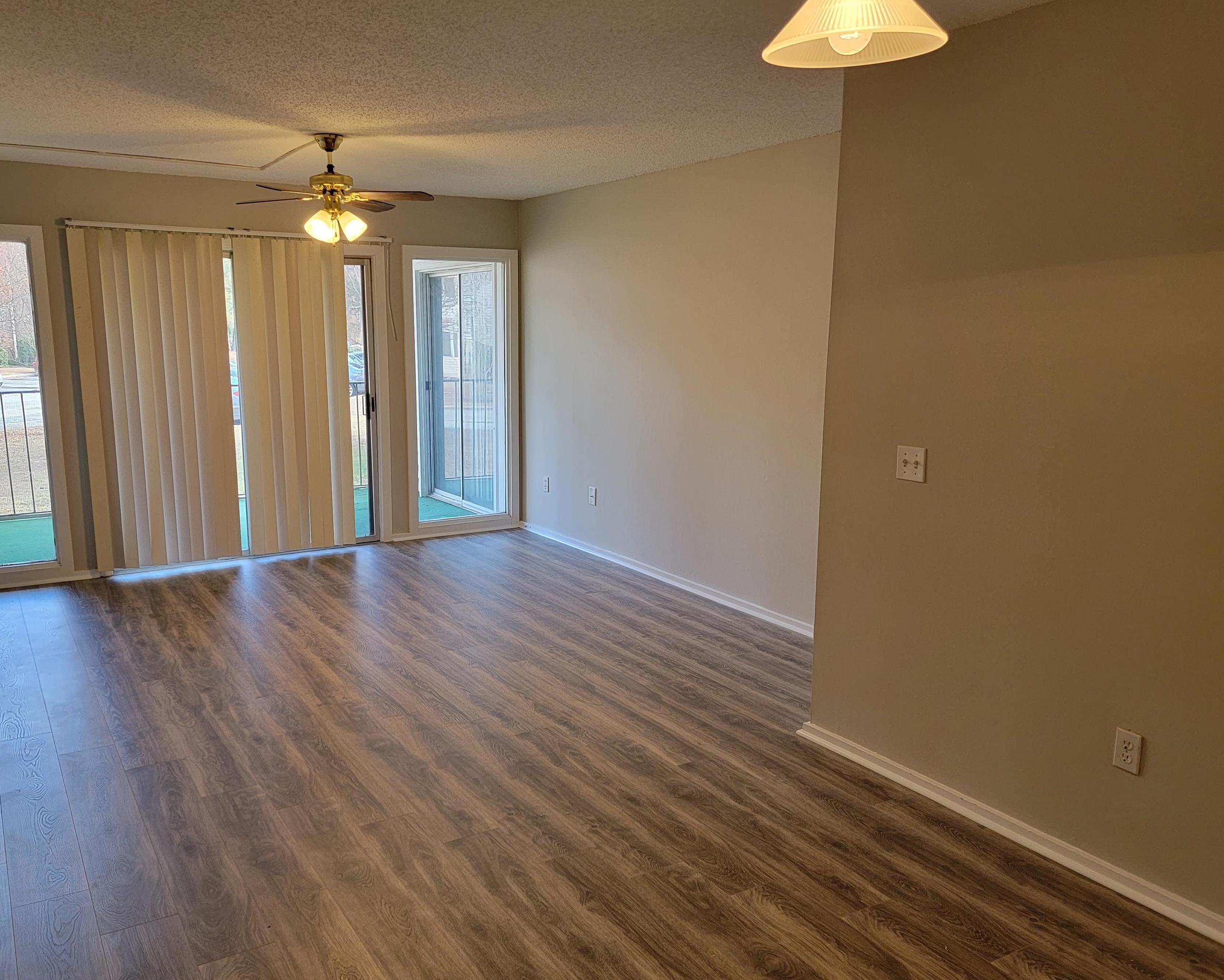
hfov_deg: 62.0
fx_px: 1014
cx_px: 545
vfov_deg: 51.5
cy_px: 497
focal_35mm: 28
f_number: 1.8
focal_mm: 6.7
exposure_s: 1/119
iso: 200
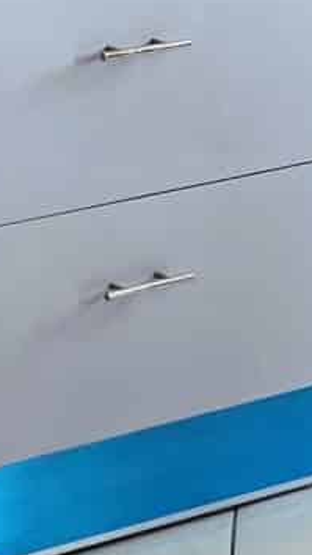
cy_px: -361
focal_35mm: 181
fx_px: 2663
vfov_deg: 11.3
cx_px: -423
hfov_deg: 6.4
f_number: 1.7
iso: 64
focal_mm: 6.3
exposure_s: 1/100
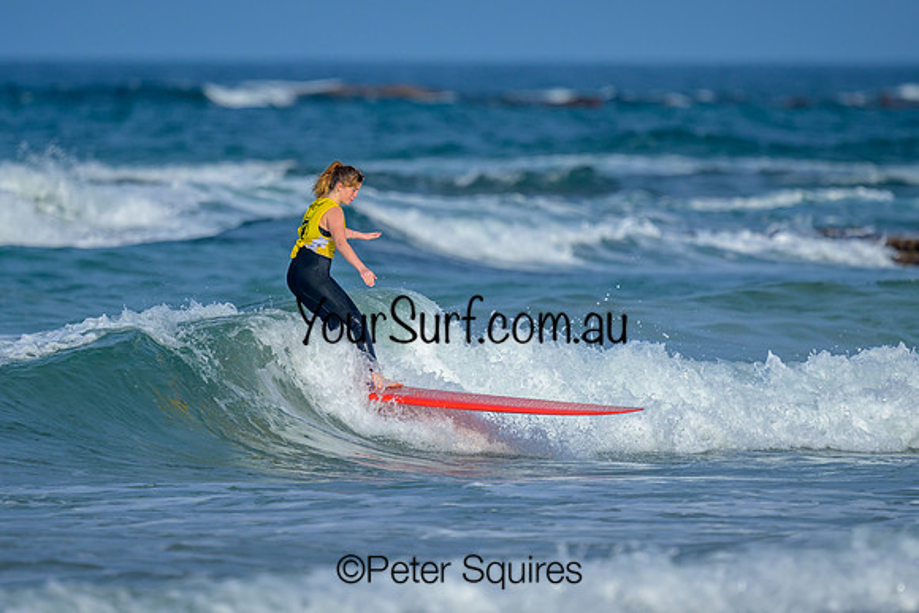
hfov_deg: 1.9
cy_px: 291
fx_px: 28085
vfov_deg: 1.3
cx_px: 384
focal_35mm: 1100
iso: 200
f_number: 6.3
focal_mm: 800
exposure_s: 1/2000
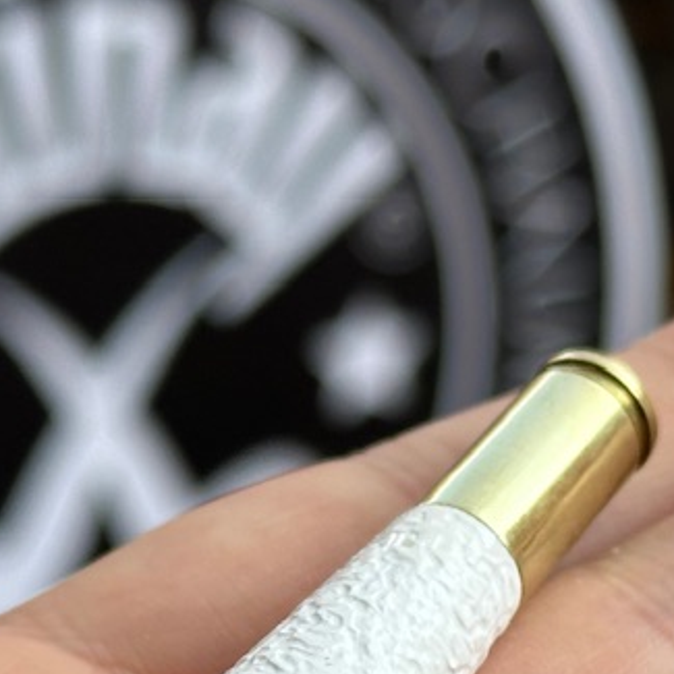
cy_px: 614
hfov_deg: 10.5
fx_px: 3679
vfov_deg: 10.4
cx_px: 365
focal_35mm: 167
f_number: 1.78
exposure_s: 1/797
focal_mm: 6.86
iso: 64
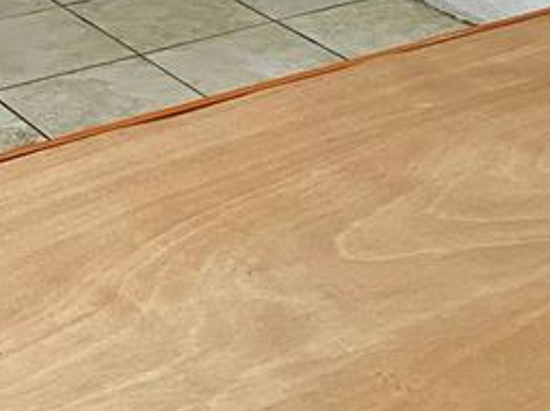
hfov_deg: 18.7
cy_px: -268
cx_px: 269
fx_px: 1667
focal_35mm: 105
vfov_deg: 13.0
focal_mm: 4.25
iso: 500
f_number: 1.8
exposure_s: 1/40
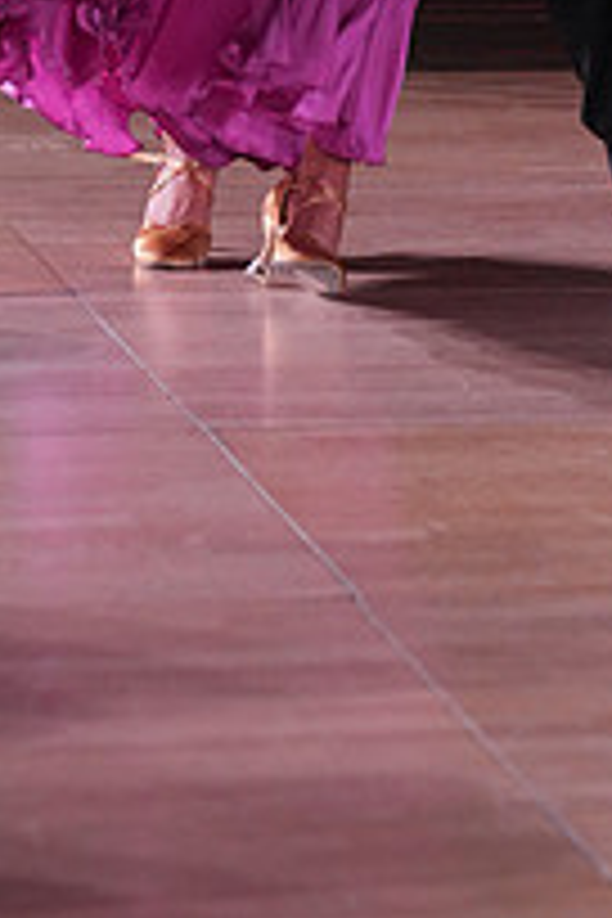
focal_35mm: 389
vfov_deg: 5.3
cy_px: -378
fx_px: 9919
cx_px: 470
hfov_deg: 3.5
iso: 2000
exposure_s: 1/400
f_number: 4
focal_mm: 137
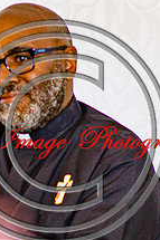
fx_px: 4347
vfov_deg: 3.2
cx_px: -46
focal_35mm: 651
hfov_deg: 2.1
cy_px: 138
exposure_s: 1/125
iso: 180
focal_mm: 105
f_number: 1.8
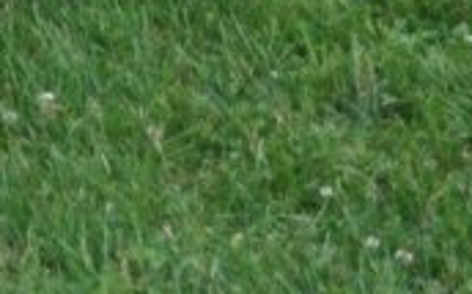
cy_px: -611
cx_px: -254
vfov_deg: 3.0
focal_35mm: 427
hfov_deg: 4.9
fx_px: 5486
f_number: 5.3
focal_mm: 40
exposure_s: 1/60
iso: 640
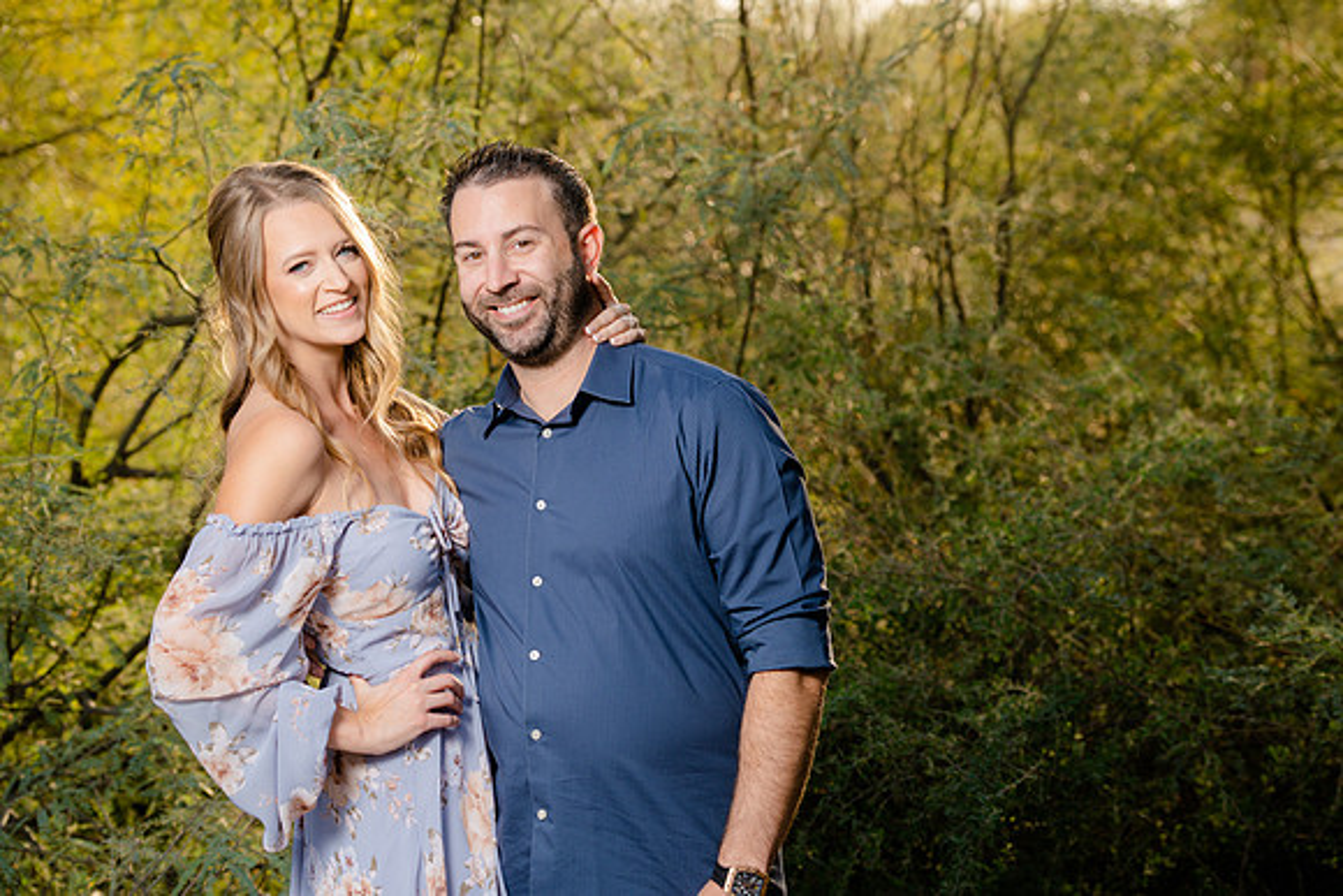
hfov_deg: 17.2
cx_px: 672
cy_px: 448
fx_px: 4440
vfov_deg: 11.5
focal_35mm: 119
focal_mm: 119
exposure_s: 1/250
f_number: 5
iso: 100
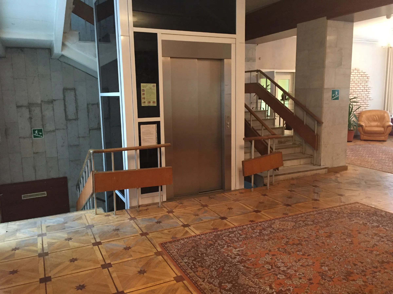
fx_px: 329
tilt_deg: -9.1
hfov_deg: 61.7
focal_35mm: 29
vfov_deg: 48.2
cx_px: 196
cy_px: 147
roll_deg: +0.5
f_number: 2.2
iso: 250
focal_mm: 4.15
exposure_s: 1/17
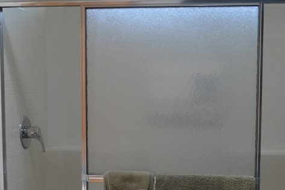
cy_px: 180
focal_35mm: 83
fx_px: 657
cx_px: 154
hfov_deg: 24.5
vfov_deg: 16.2
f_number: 4
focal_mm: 24
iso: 400
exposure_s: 1/60
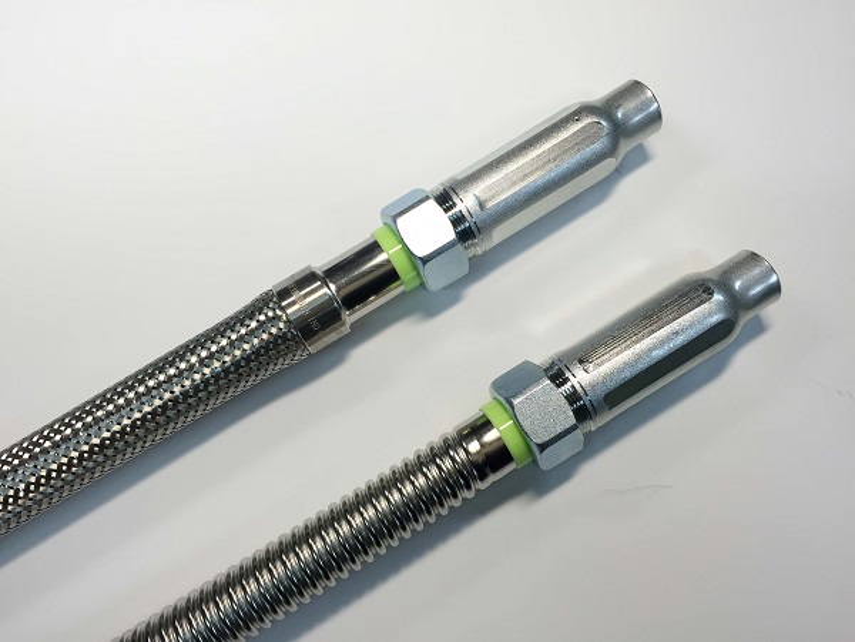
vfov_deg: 48.2
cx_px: 428
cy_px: 321
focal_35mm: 29
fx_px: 716
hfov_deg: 61.7
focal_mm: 4.15
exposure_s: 1/120
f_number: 2.2
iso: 50
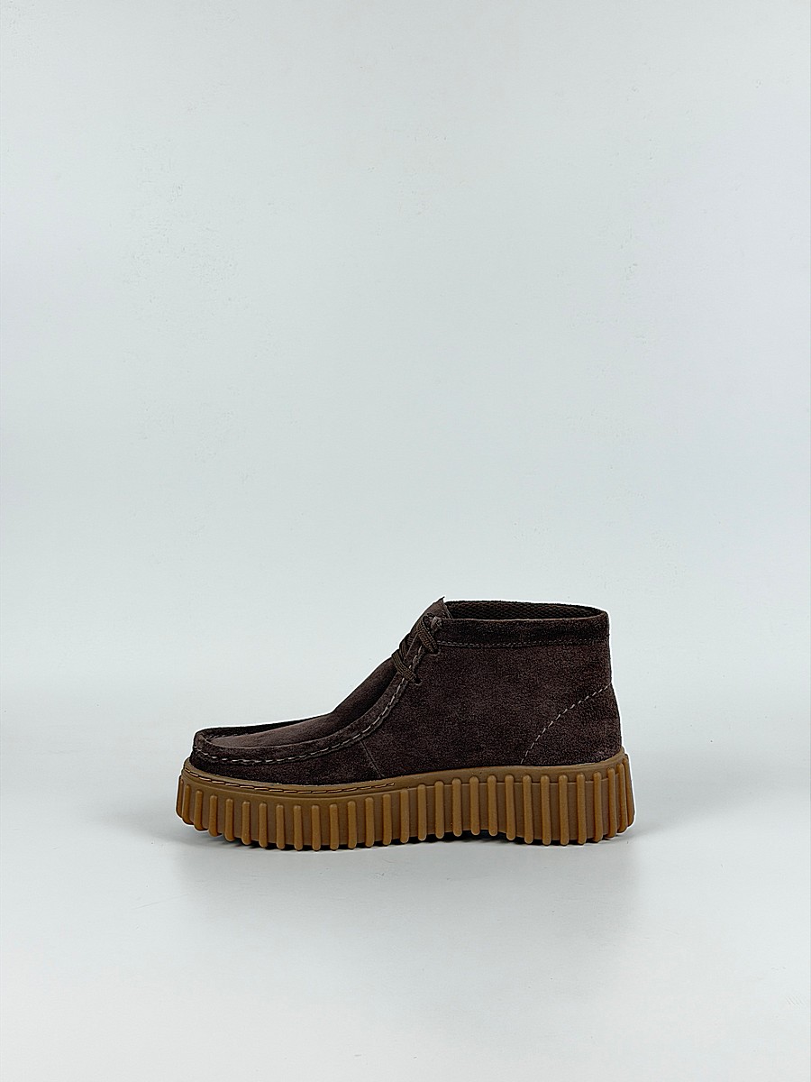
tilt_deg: -5.0
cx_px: 406
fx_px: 1499
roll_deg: +0.2
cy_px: 541
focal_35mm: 48
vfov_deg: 39.7
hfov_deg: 30.3
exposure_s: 1/141
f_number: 1.78
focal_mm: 6.76
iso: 50
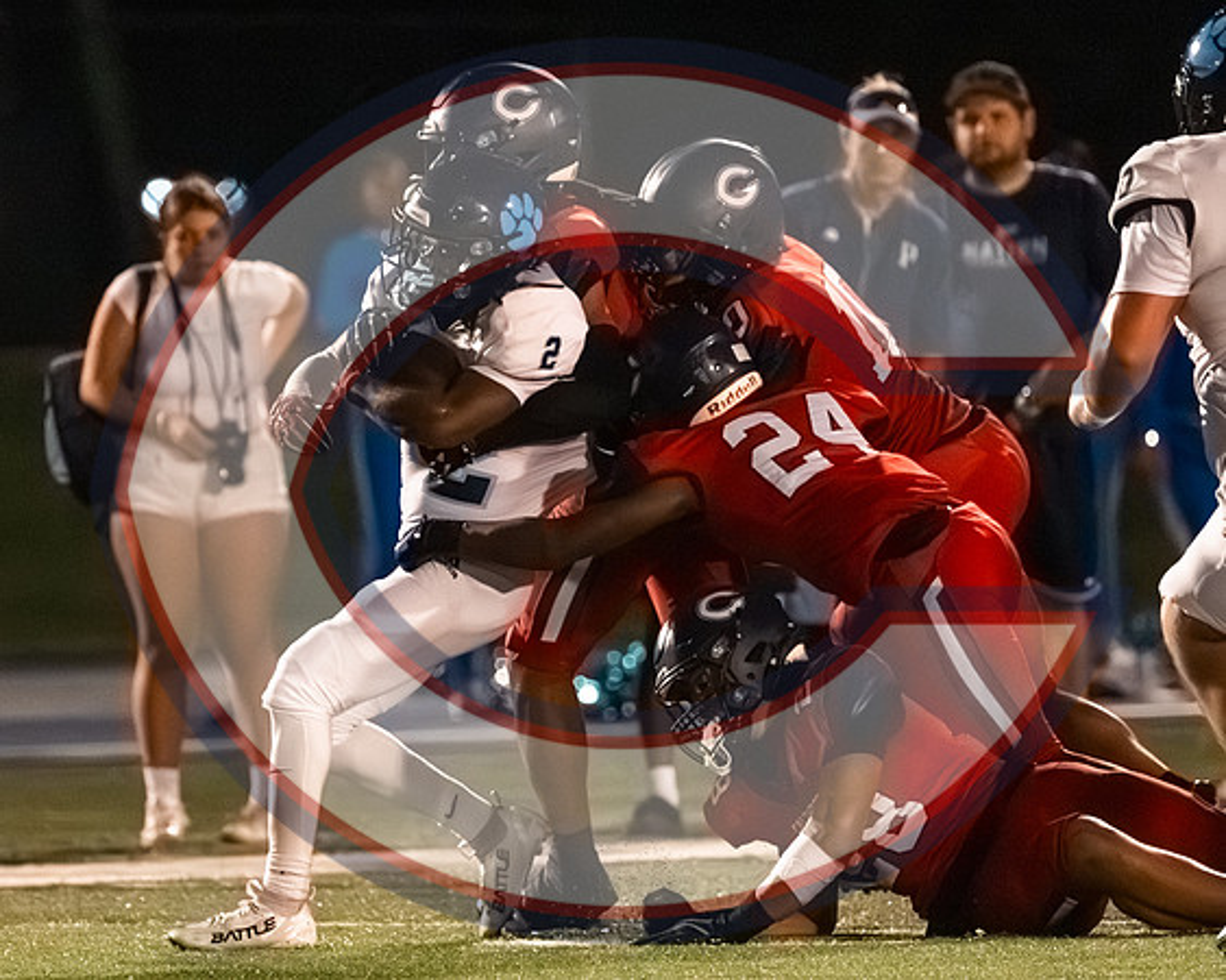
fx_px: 28848
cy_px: 708
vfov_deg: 1.9
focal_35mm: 795
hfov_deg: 2.4
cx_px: 502
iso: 25600
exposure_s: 1/3200
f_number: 4.5
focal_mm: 400
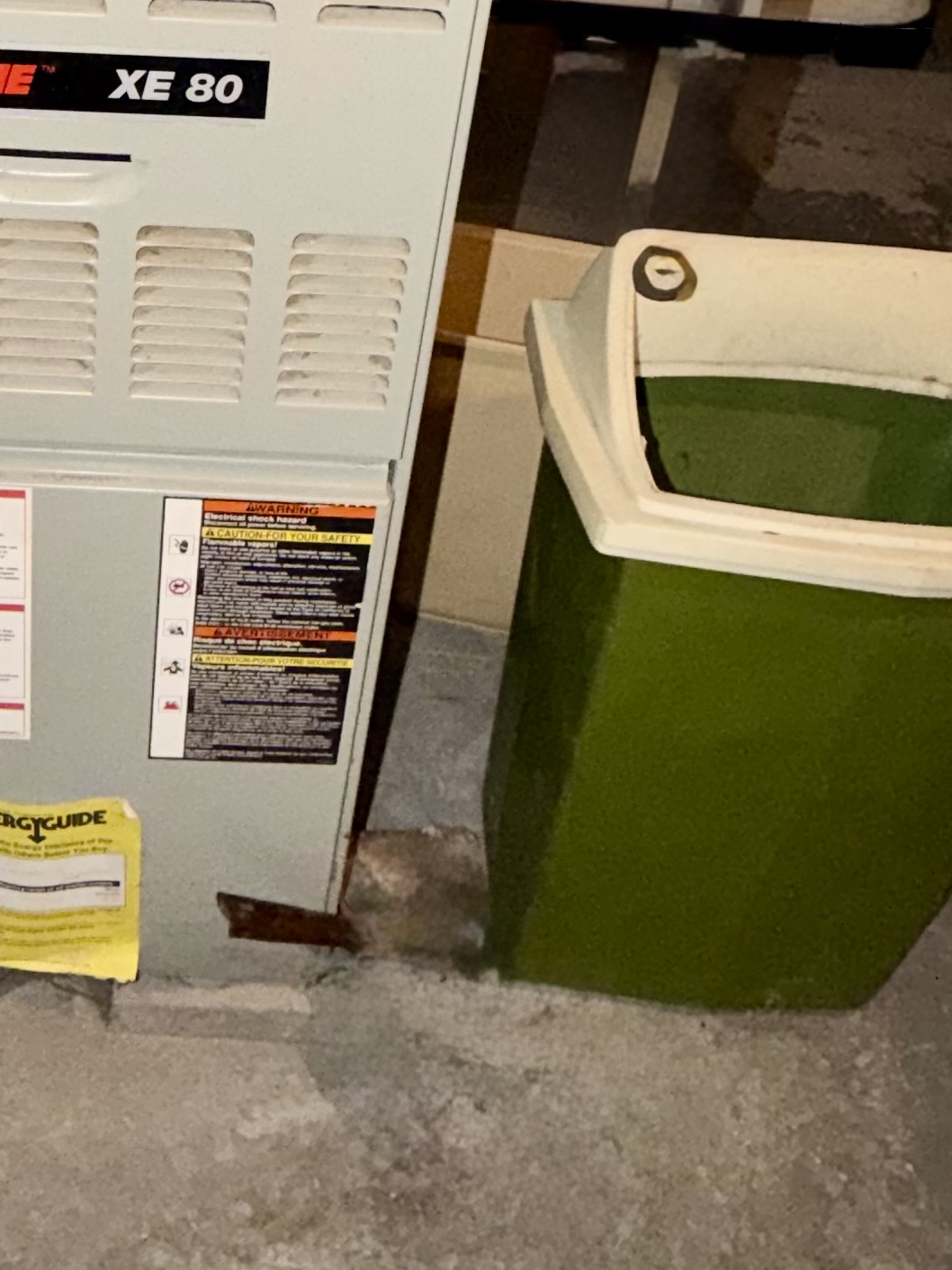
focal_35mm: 40
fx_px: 1467
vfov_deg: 44.1
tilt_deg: -29.7
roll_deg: -2.5
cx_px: 147
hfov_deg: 34.5
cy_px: 215
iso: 200
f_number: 2.2
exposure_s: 1/60
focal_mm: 2.22
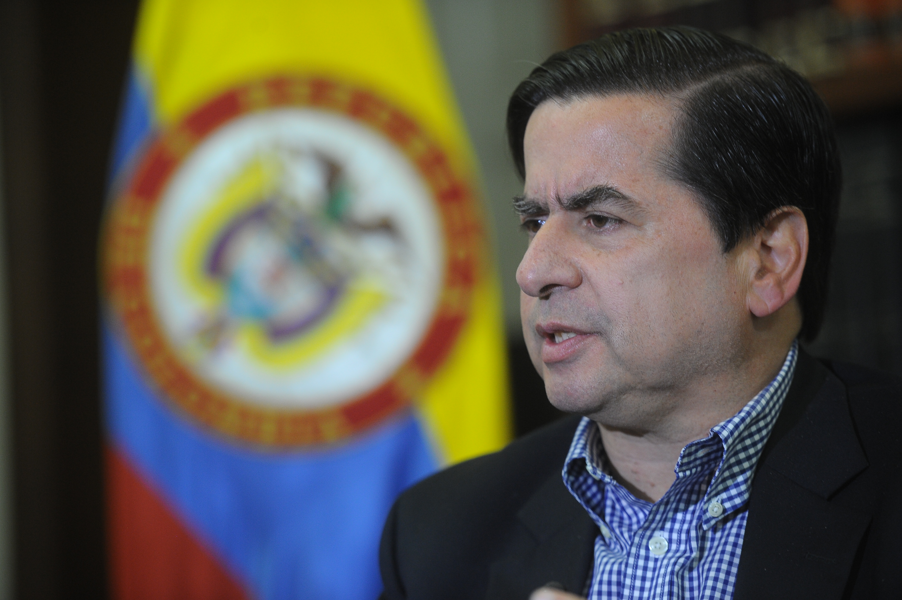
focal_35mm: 145
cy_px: 300
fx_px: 3631
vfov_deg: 9.5
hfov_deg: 14.2
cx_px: 451
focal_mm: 145
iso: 1600
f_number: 2.8
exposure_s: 1/100
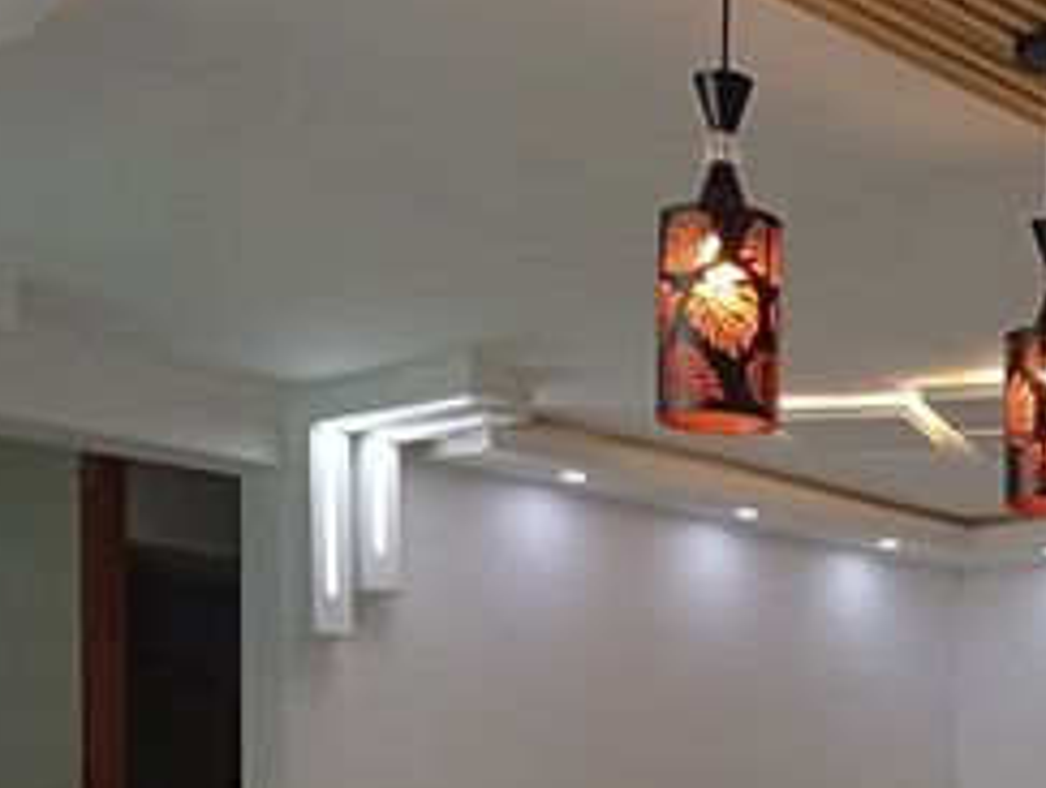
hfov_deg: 25.6
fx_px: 2149
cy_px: 960
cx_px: 1119
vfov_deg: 19.5
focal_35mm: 71
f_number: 1.8
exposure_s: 1/60
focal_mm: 4.15
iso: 73
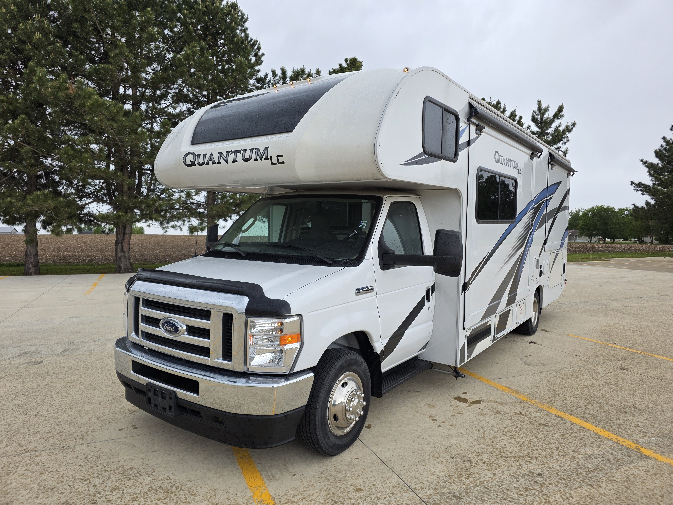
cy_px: 252
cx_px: 336
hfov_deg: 73.9
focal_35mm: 23
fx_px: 447
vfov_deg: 58.9
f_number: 1.7
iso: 25
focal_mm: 6.3
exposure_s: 1/359
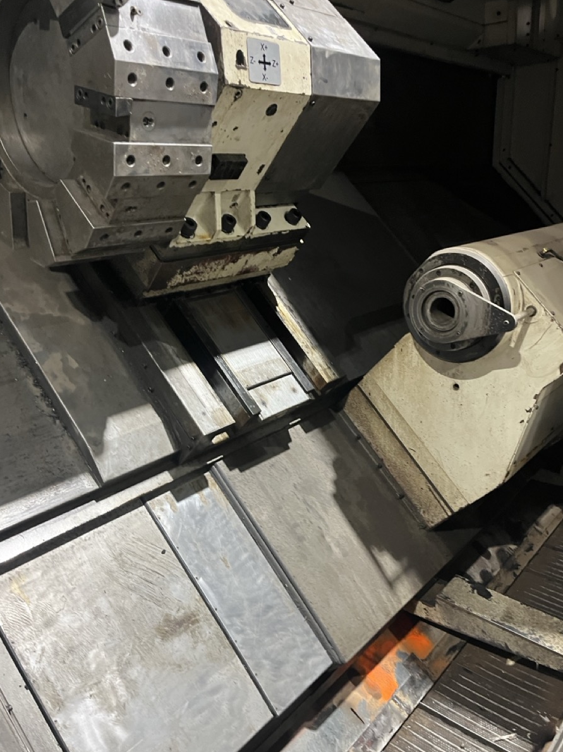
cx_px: 298
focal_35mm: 28
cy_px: 390
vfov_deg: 63.4
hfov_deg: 49.7
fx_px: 608
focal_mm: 5.1
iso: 200
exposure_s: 1/60
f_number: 1.6
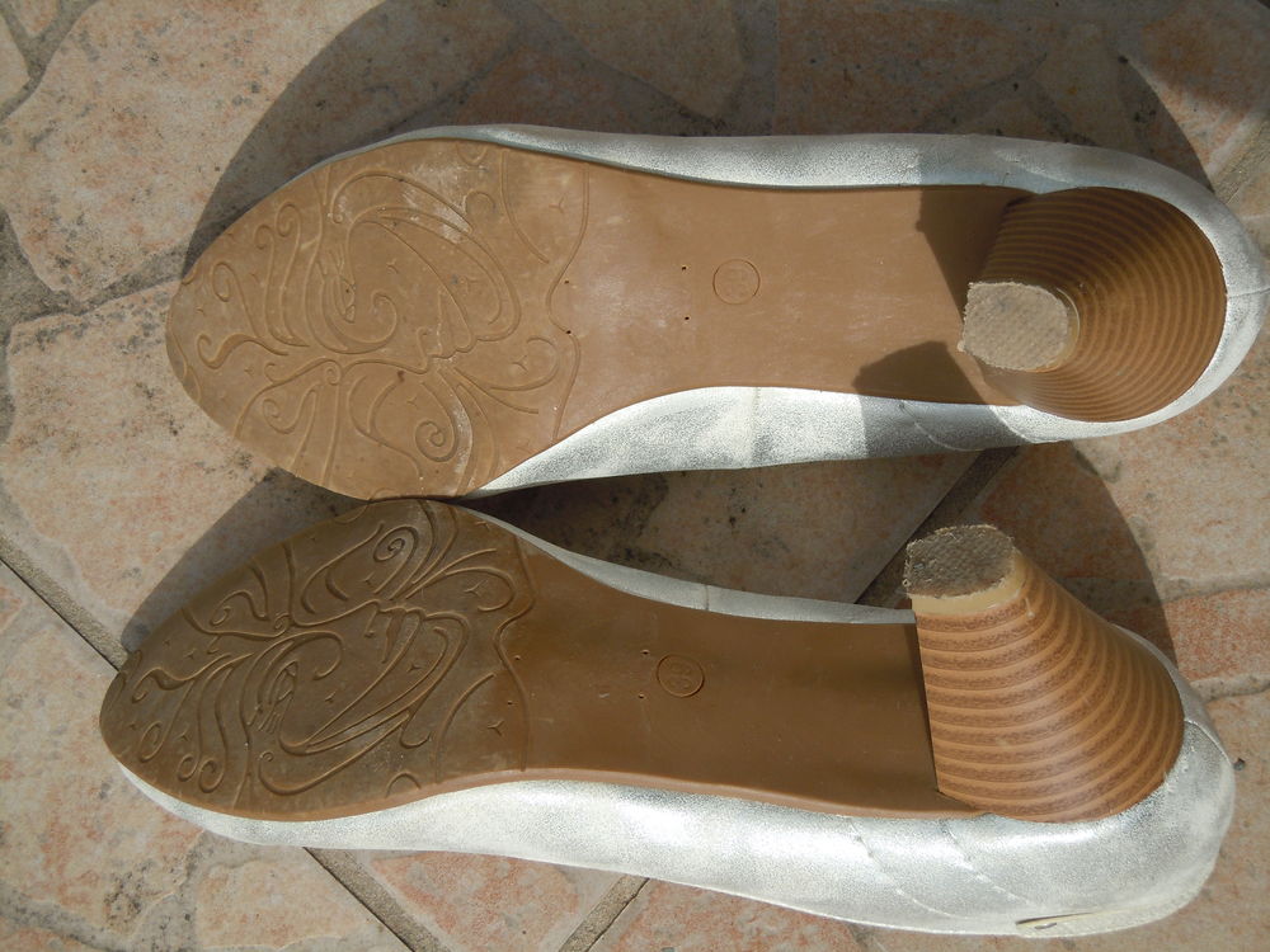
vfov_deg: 24.8
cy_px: 476
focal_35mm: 59
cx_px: 635
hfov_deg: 32.7
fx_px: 2165
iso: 100
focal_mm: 10.6
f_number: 8
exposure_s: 1/320
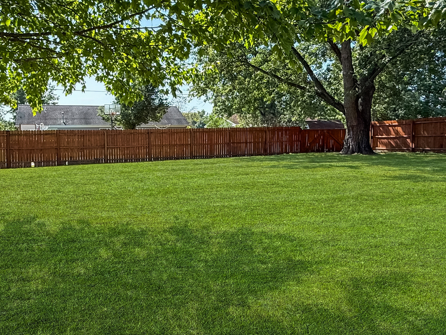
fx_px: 348
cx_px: 142
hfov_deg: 63.3
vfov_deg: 51.3
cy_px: 152
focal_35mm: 27
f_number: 2.2
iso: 64
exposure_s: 1/750
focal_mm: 2.22
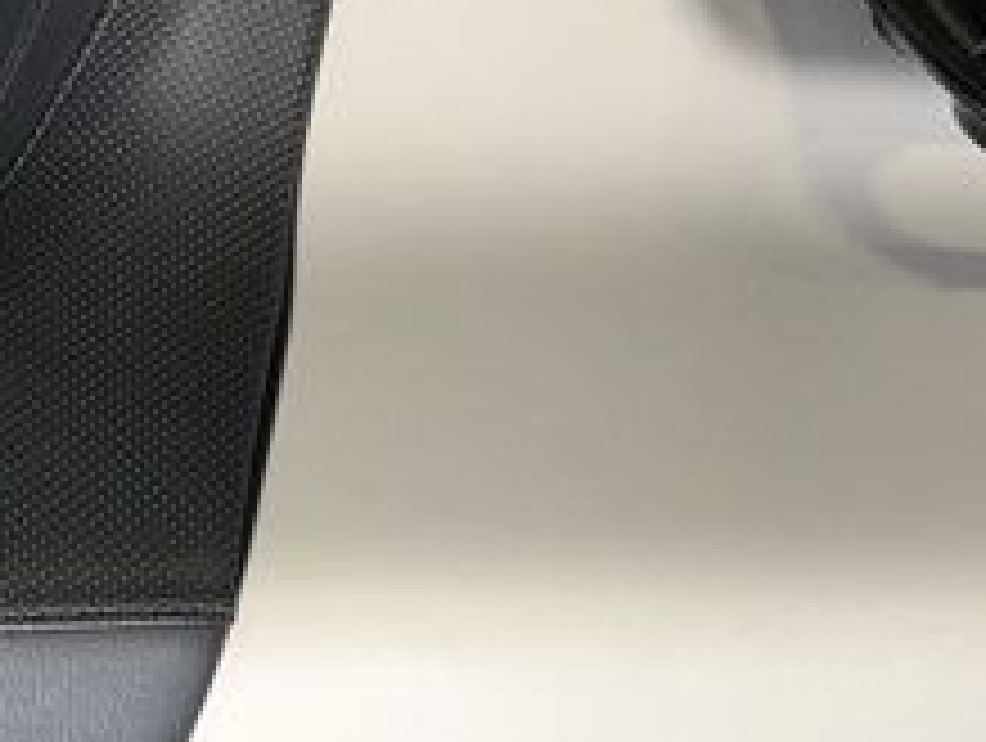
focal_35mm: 112
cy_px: 693
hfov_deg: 15.9
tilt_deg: -36.2
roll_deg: -0.2
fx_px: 3195
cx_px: -549
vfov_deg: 13.1
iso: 80
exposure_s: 1/18
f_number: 1.78
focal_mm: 6.76
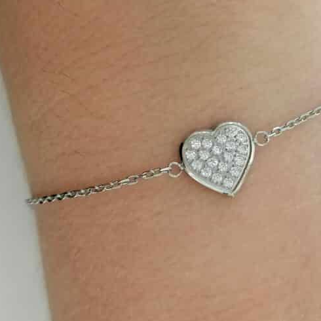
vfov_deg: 24.0
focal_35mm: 72
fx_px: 755
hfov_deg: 23.8
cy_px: 152
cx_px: 227
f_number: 1.8
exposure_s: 1/50
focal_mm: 4.75
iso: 160
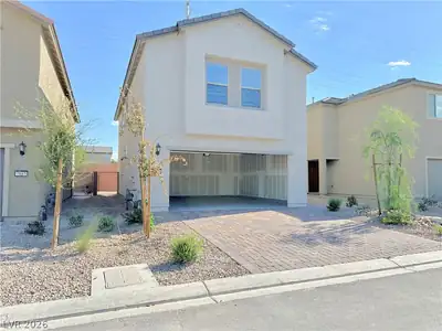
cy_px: 166
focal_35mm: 24
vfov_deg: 56.8
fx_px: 306
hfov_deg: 71.6
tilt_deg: +2.7
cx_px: 221
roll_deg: -0.4
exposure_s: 1/3717
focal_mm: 6.86
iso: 80
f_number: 1.78
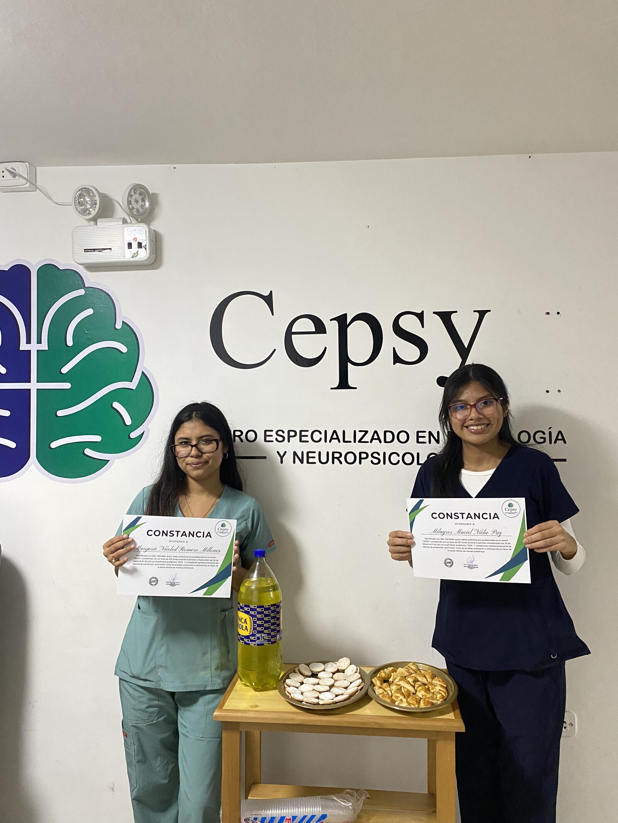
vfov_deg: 67.3
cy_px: 412
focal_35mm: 26
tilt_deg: +1.0
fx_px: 619
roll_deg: -0.3
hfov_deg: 53.1
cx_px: 309
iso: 320
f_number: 1.8
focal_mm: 4.25
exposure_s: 1/60
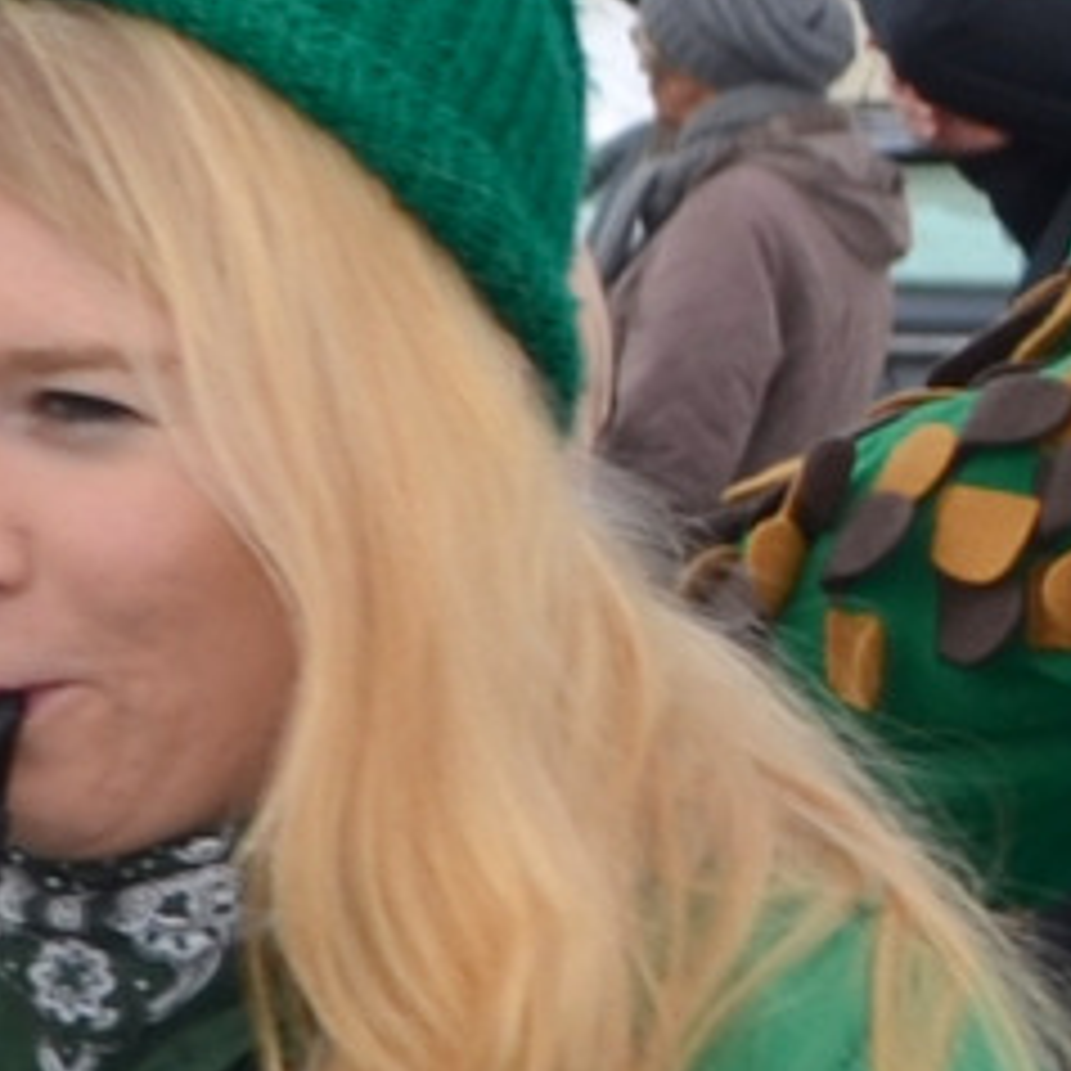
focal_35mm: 240
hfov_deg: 7.0
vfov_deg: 7.2
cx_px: -1192
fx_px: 8401
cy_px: 1474
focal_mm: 28
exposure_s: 1/200
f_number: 7.1
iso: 100
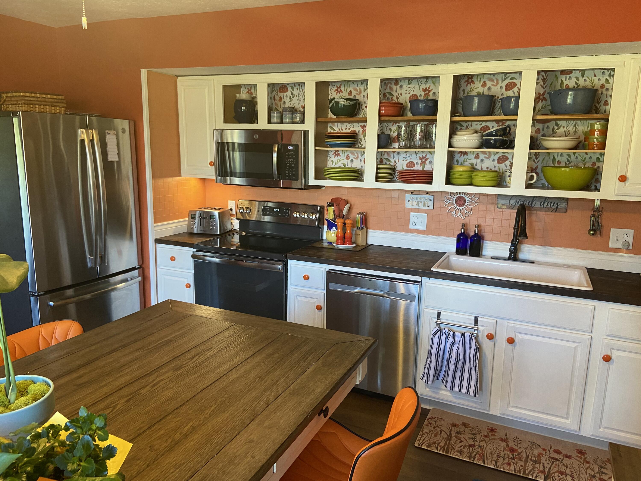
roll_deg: -1.7
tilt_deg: -9.7
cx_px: 320
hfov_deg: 67.3
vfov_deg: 53.1
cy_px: 240
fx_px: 481
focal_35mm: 26
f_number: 1.8
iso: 160
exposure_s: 1/60
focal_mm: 4.25
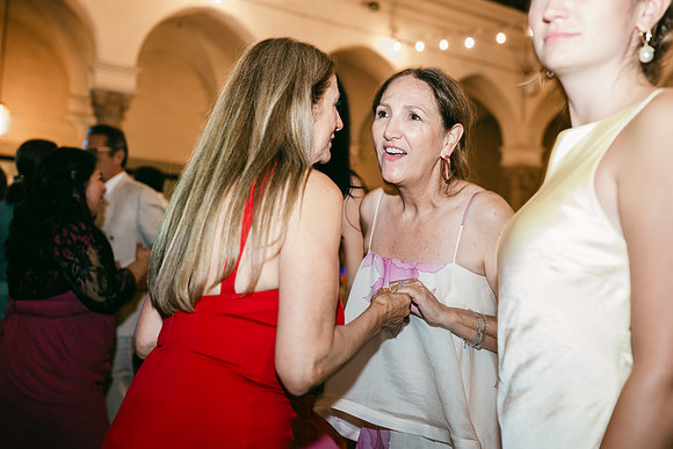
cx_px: 336
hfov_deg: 54.4
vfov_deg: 37.9
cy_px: 224
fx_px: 654
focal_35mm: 35
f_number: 2.5
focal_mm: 35
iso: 1600
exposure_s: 1/15
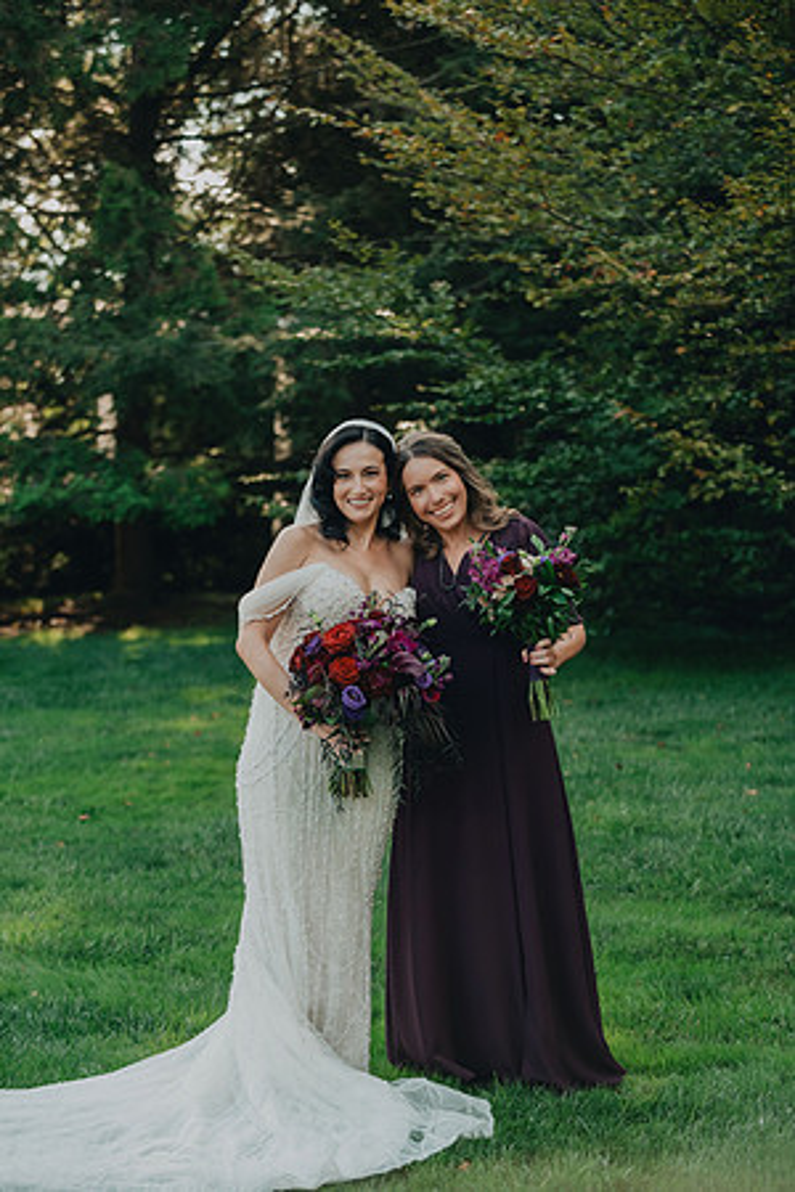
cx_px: 398
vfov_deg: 25.4
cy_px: 596
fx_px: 2650
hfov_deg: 17.1
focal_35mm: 80
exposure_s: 1/800
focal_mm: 80
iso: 800
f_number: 4
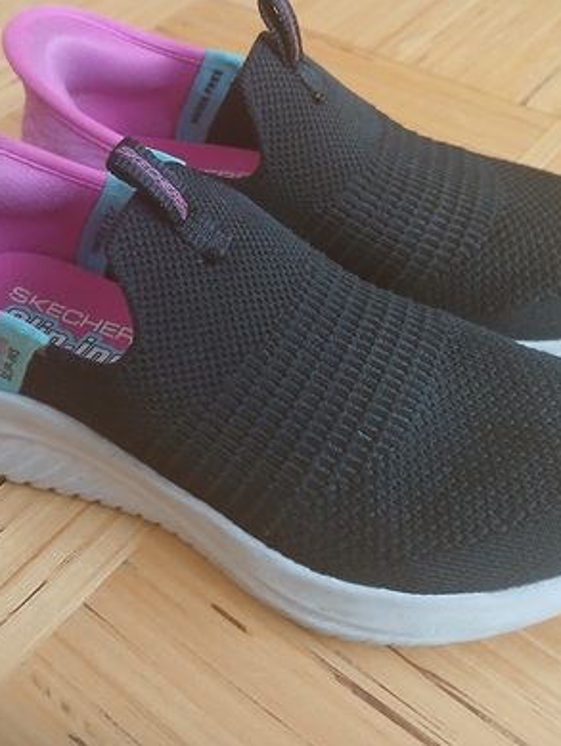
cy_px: 321
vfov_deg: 46.6
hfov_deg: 35.9
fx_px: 863
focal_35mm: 40
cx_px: 320
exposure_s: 1/25
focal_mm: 3.98
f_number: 1.8
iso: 320
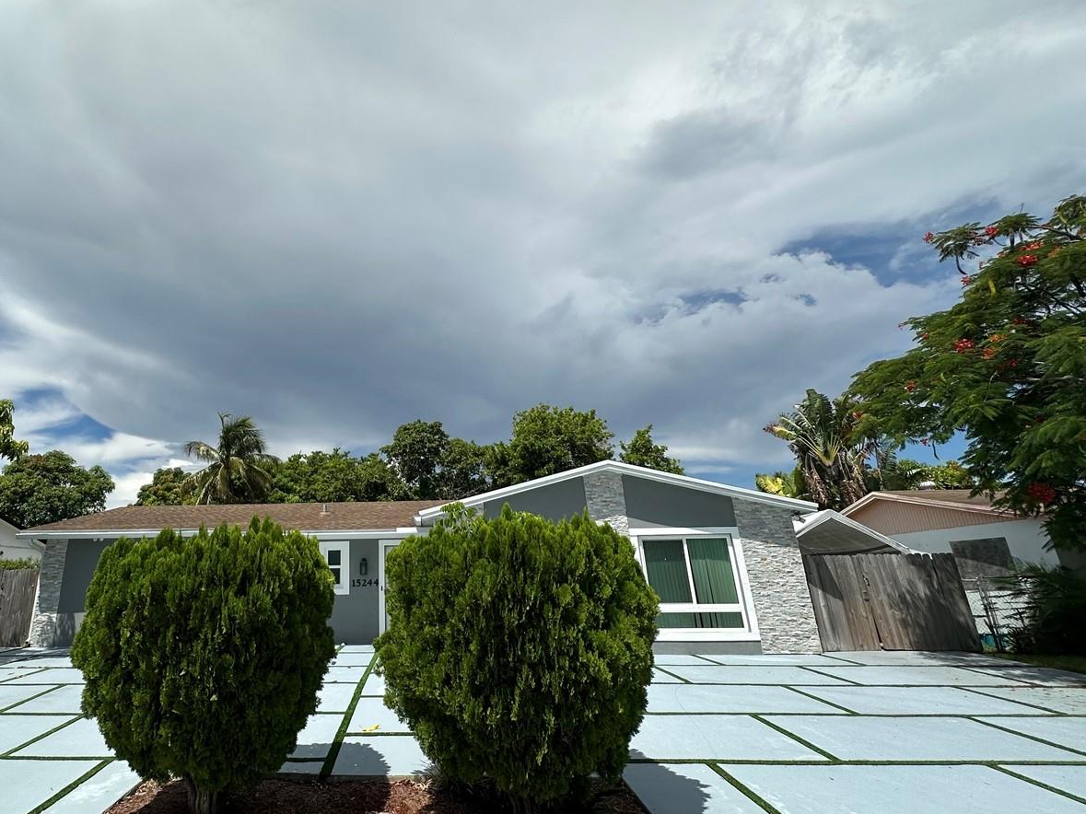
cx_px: 384
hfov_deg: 82.5
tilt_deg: +18.9
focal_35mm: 19
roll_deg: +0.9
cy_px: 386
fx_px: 596
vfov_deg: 68.6
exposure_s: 1/3300
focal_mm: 2.22
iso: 50
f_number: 2.2
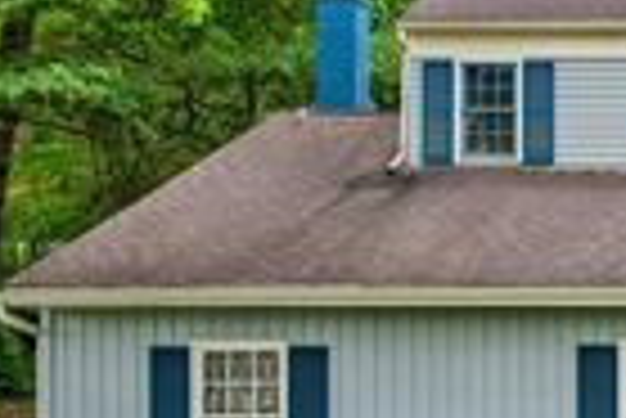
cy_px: 276
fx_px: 1375
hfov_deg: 22.8
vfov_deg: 17.3
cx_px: 815
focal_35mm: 79
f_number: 2.8
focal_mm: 8.4
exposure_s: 1/500
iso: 100
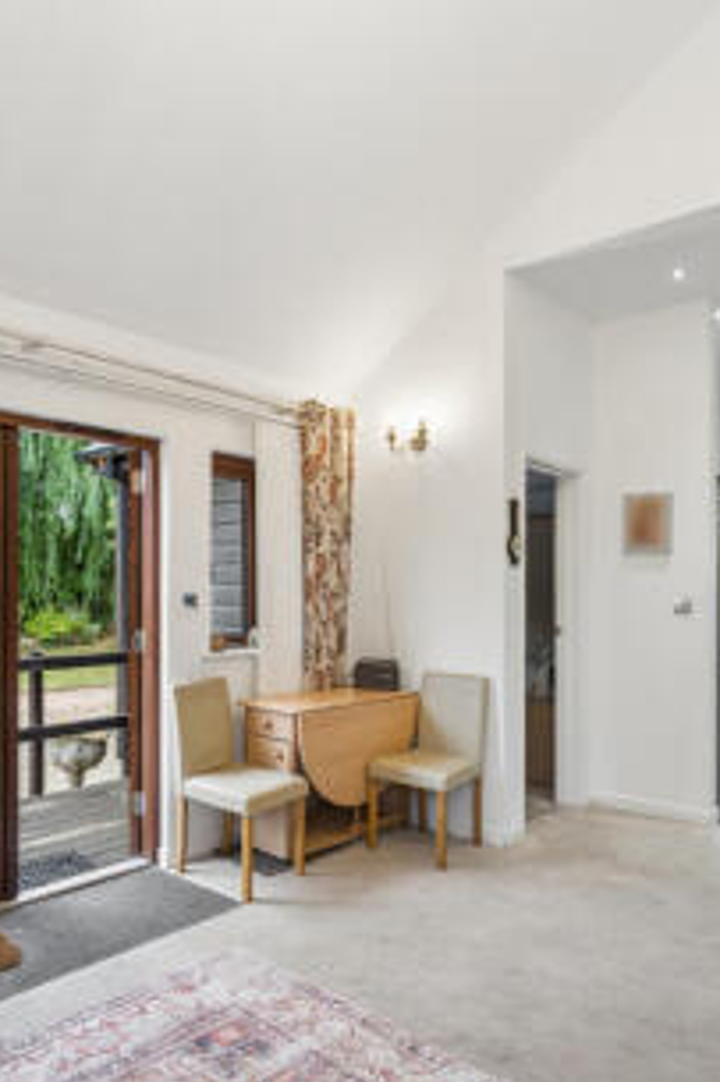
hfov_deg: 50.3
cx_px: 241
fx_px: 751
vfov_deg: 71.5
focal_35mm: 25
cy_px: 559
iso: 320
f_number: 6.3
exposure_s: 1/13
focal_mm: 16
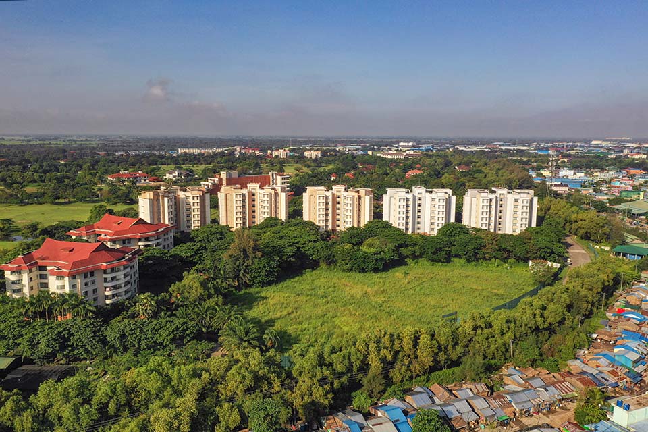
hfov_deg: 65.5
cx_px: 324
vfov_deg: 46.4
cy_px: 216
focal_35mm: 28
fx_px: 504
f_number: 6.3
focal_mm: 10.26
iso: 100
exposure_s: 1/640
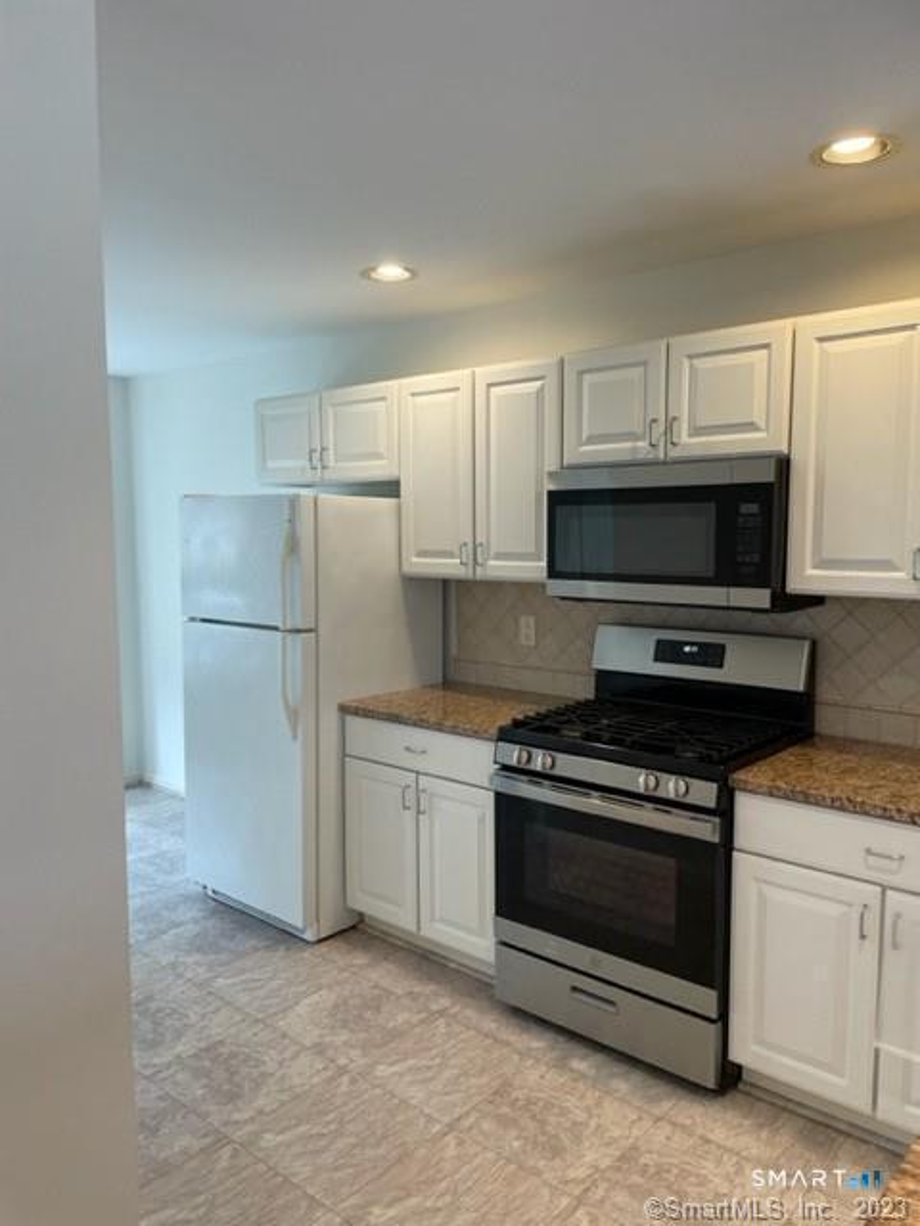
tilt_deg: -6.2
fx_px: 921
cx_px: 460
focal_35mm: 26
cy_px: 613
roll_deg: +1.0
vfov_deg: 67.3
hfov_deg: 53.1
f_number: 1.6
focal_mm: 4.2
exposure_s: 1/120
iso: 125
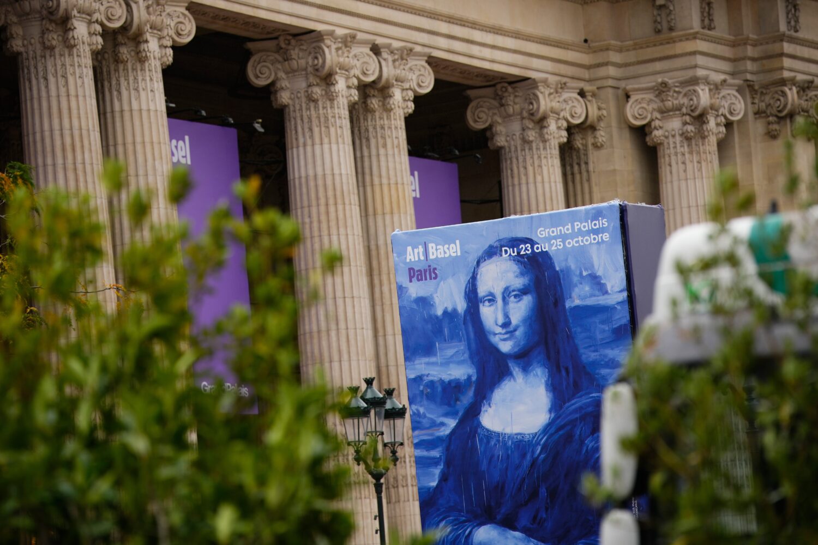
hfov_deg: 10.3
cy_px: 272
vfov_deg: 6.9
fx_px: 4544
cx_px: 409
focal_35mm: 200
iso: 400
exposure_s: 1/500
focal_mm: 200
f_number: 4
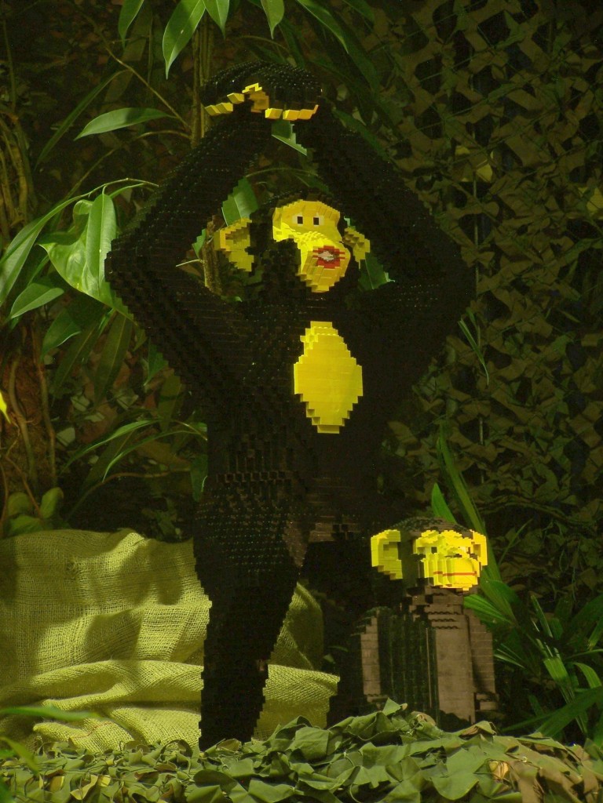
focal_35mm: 189
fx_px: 4390
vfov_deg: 10.5
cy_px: 402
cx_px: 302
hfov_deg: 7.9
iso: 80
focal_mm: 31.3
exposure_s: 1/2
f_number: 3.2
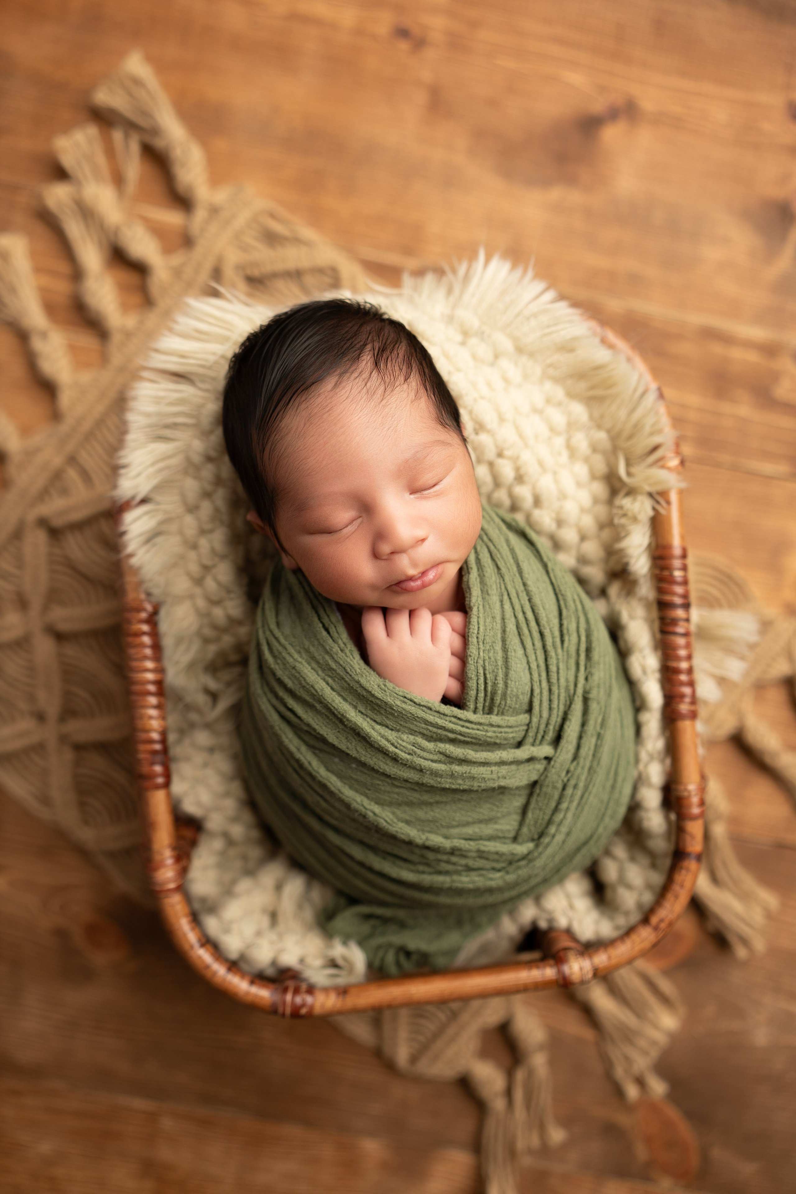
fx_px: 1161
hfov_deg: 37.9
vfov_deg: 54.4
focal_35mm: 35
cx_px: 398
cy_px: 597
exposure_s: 1/200
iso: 100
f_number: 2.2
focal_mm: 35
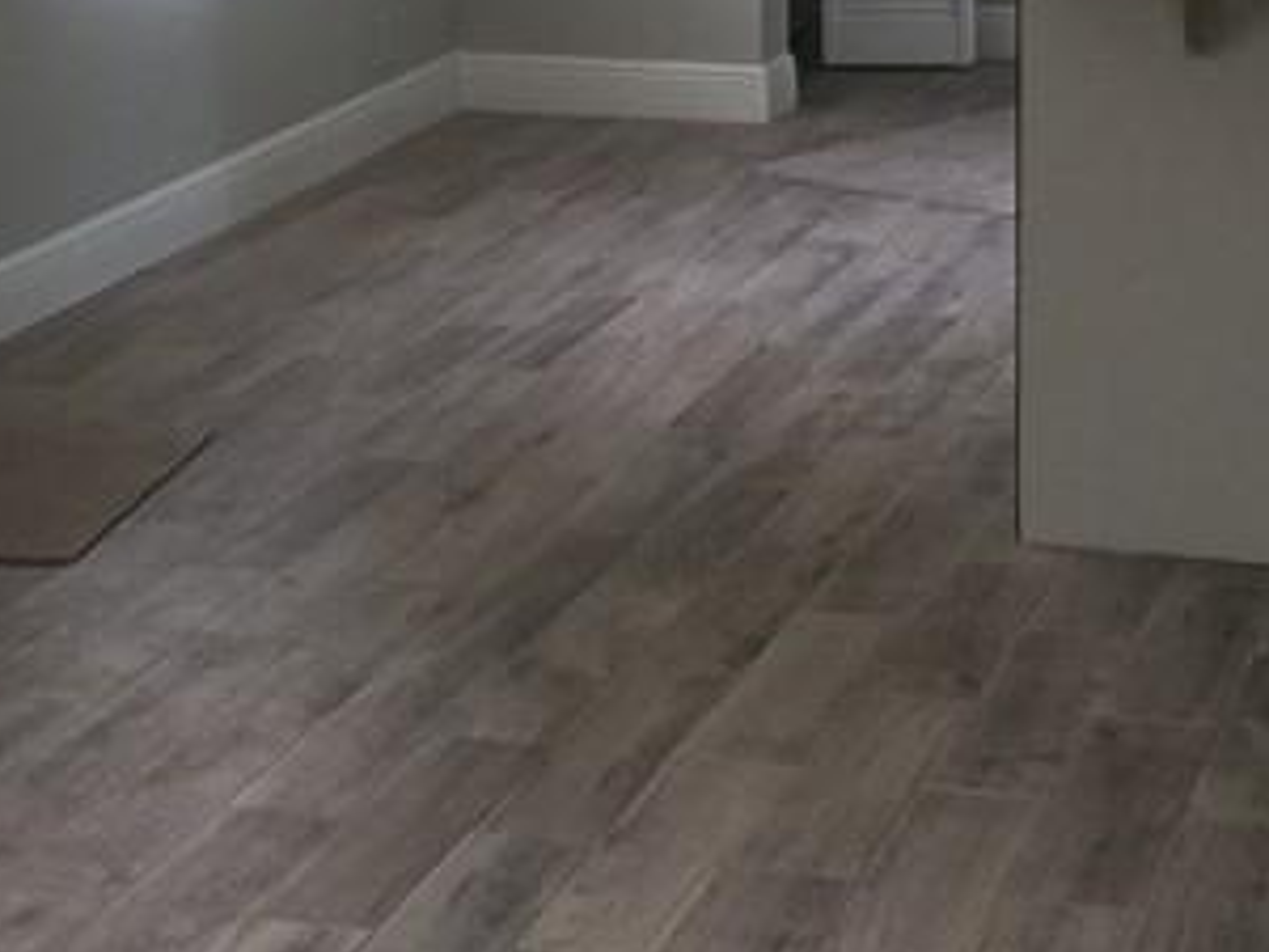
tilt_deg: -5.4
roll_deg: +0.5
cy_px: -114
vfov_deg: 14.6
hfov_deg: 19.8
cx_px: 474
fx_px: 3629
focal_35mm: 99
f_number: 2.2
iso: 50
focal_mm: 4.15
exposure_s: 1/30
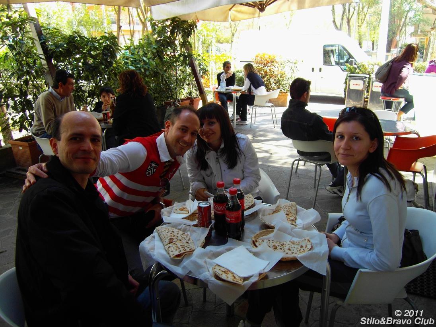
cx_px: 218
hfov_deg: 63.4
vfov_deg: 49.7
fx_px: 353
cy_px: 164
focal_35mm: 28
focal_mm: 6
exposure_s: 1/100
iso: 100
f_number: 2.8
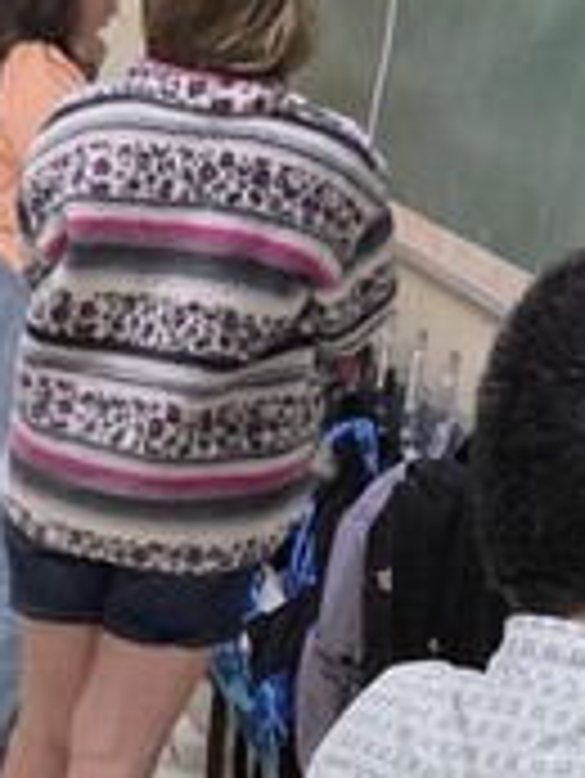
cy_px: 1034
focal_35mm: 136
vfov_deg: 13.9
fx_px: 3061
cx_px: 608
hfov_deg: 10.8
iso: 200
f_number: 1.8
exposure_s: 1/180
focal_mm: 5.4
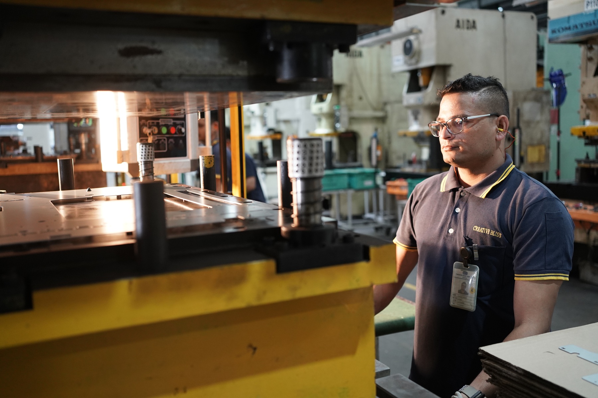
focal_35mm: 35
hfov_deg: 54.4
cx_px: 299
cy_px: 199
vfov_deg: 37.9
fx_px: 581
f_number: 3.2
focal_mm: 35
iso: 2500
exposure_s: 1/125
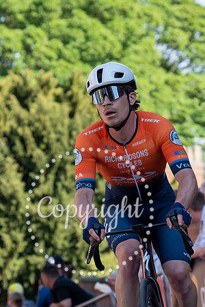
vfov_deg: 9.1
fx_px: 1935
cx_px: 105
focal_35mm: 227
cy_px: 206
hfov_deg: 6.1
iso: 320
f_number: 3.5
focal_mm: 78
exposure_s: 1/1000
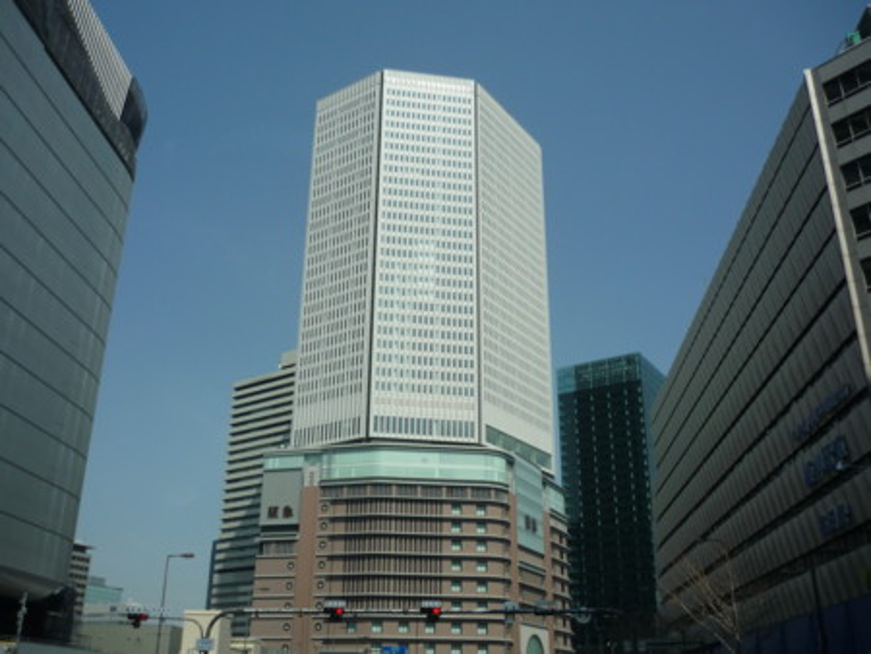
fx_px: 831
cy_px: 327
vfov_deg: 43.0
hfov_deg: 55.3
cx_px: 436
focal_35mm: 33
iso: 100
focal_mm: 5.5
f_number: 8
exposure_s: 1/250
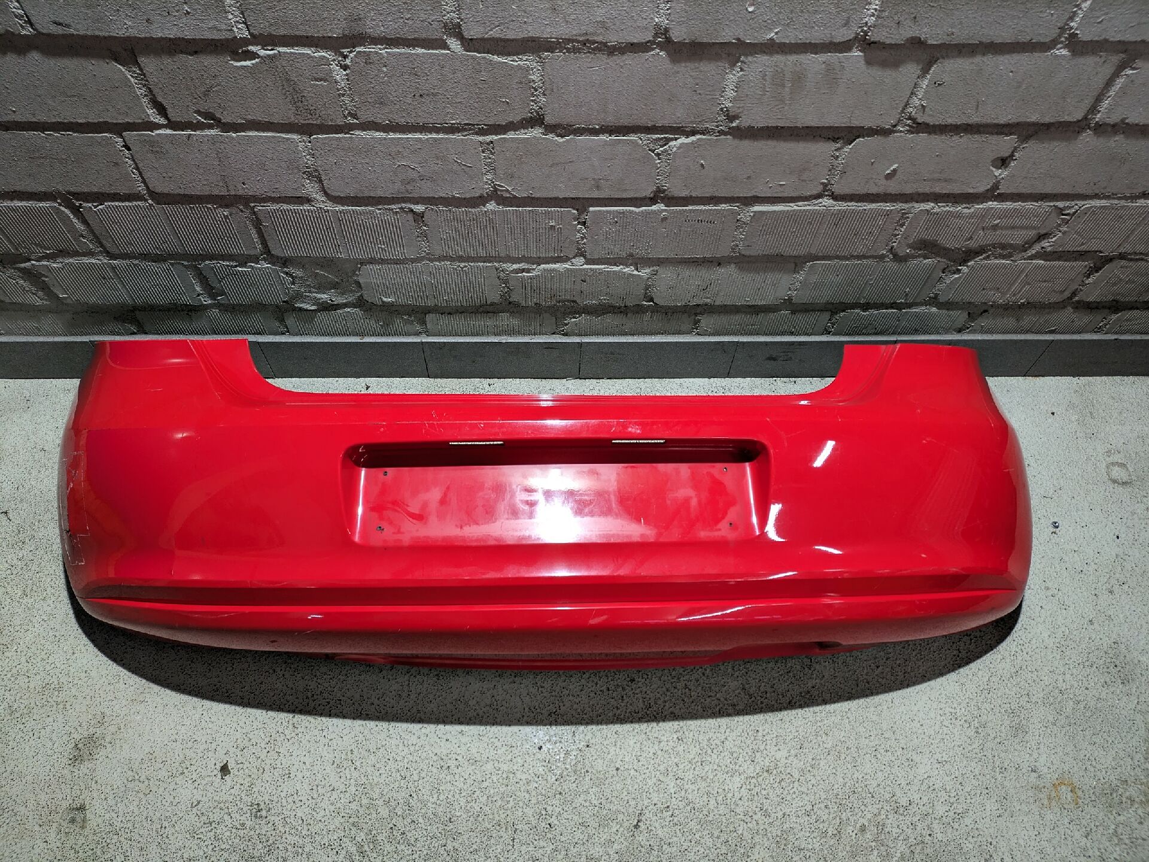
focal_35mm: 25
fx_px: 830
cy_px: 431
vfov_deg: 54.9
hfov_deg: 69.4
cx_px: 574
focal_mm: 5.43
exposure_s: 1/25
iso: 71
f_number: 1.89
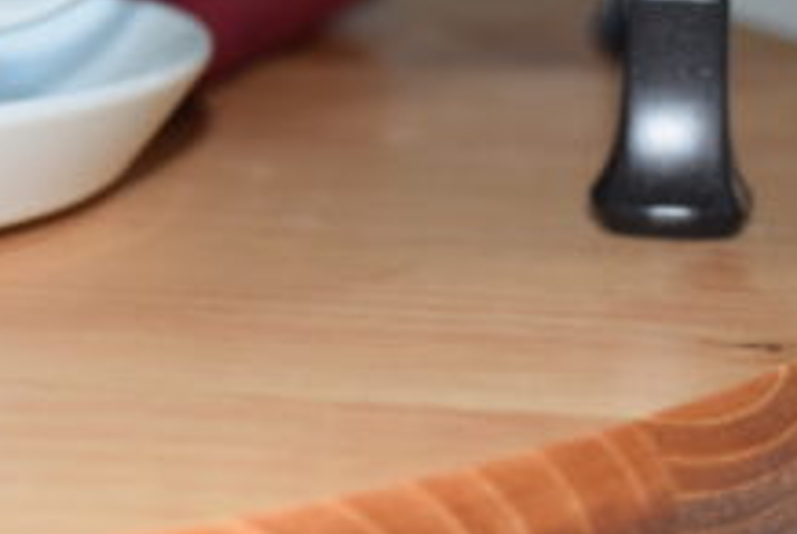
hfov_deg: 17.0
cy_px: 221
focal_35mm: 120
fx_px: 2663
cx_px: 230
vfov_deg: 11.4
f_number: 4.5
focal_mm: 35
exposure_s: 1/200
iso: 1600
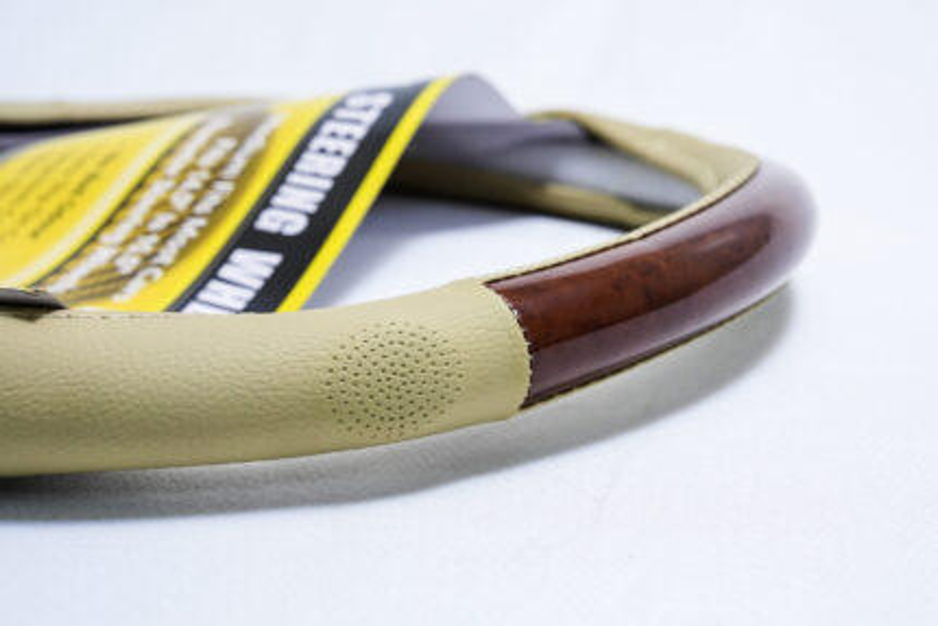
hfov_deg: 28.8
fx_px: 1824
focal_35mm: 70
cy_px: 313
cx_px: 469
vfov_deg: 19.5
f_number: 10
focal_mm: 70
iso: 3200
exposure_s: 1/160
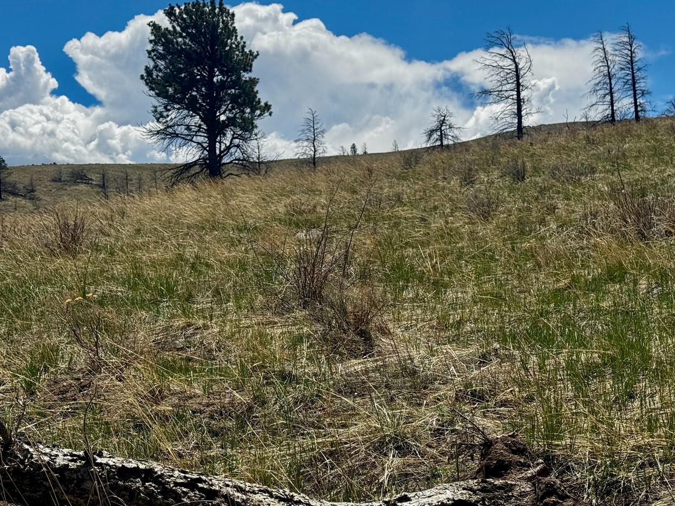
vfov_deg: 24.4
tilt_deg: +0.3
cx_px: 351
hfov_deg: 32.2
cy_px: 293
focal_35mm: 60
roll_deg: -0.2
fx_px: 1170
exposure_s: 1/6410
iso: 64
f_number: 1.78
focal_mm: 6.76
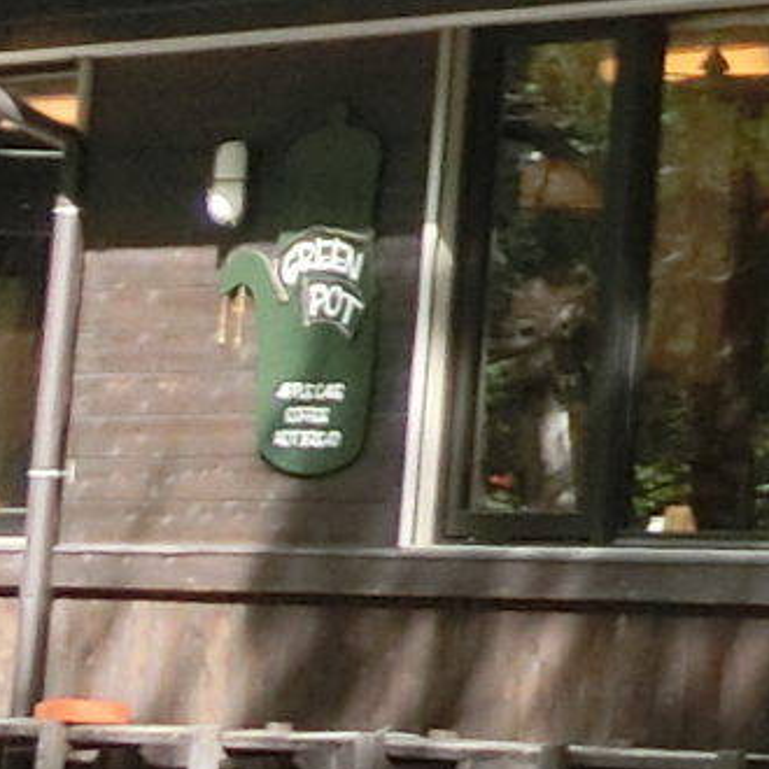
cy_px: -597
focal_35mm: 226
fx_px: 5680
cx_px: 2899
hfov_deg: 6.5
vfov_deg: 7.5
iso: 80
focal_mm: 5.93
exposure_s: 1/160
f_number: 3.7
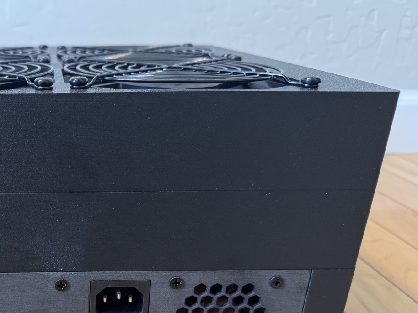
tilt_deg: -25.5
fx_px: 507
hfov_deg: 41.7
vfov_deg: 33.4
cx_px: 53
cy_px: 248
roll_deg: -0.2
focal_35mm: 42
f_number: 1.78
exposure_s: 1/60
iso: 400
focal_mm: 6.76
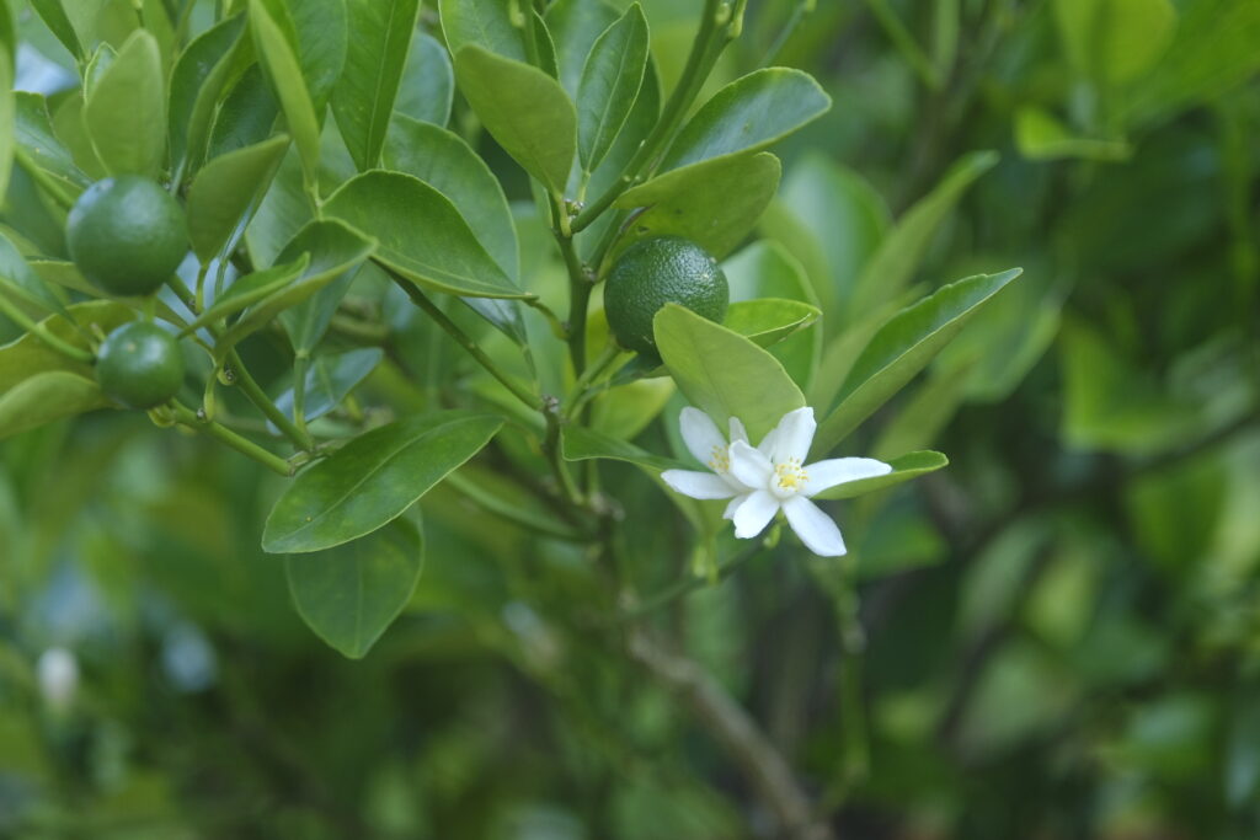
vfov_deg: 11.4
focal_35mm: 120
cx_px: 630
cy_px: 420
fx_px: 4200
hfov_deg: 17.1
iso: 640
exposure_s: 1/160
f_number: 4
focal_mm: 80
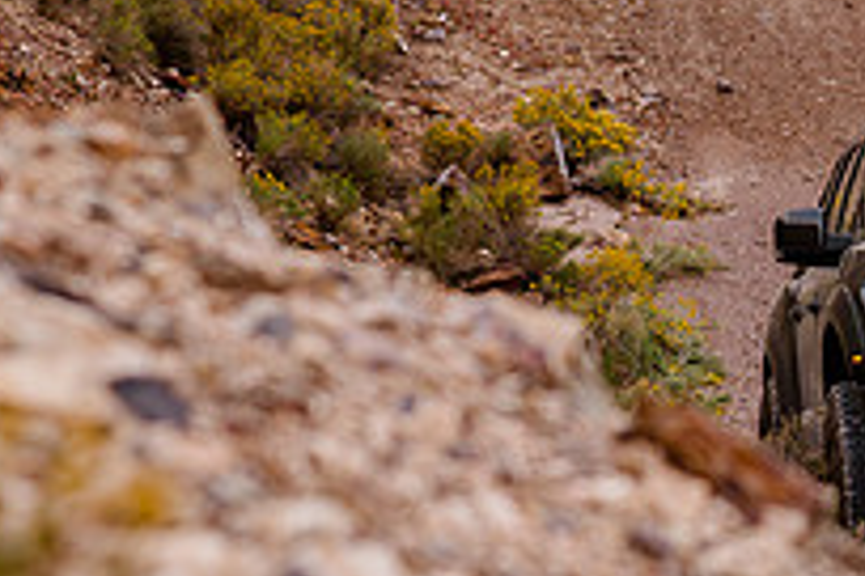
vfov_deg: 5.9
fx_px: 5598
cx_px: 929
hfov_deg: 8.8
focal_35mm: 233
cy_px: 512
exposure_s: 1/125
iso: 200
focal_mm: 82
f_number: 5.6
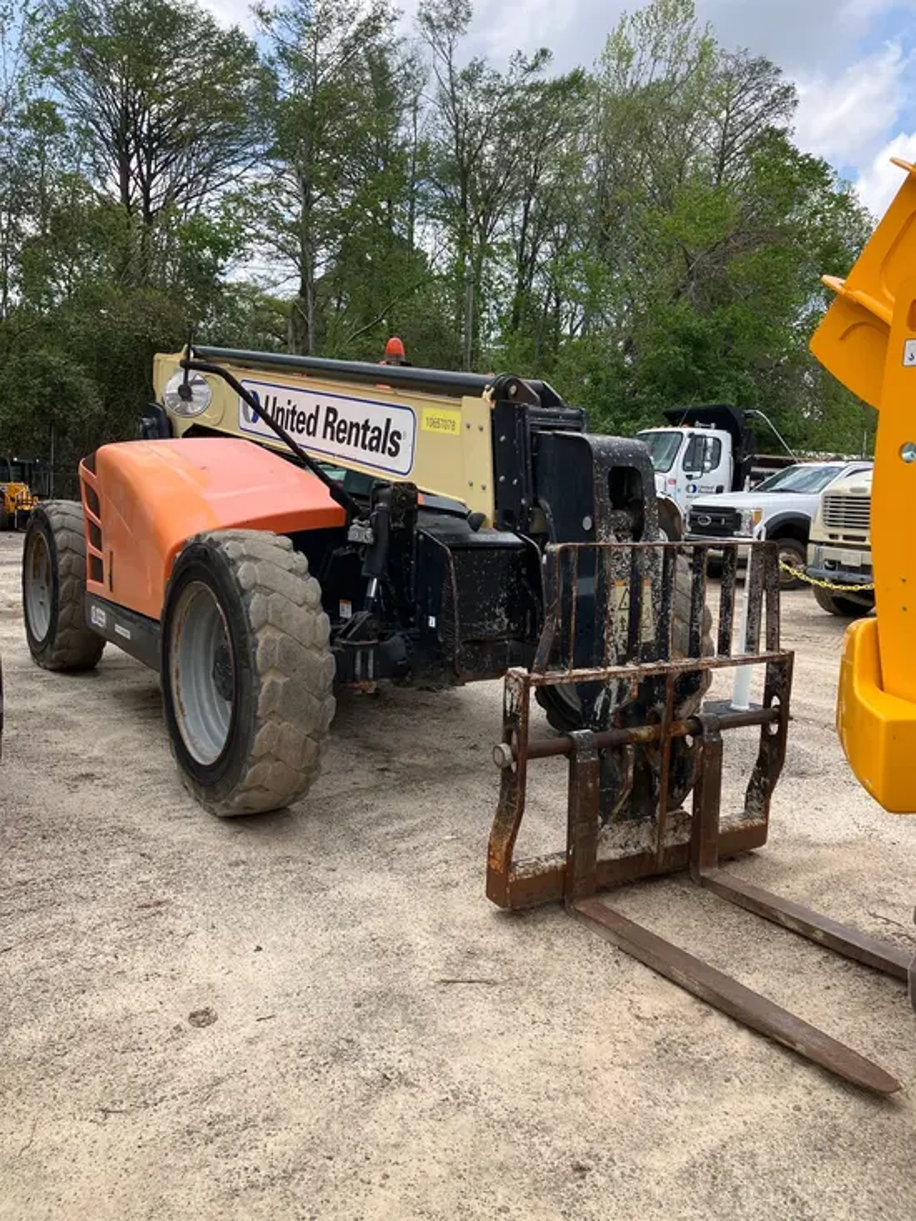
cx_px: 458
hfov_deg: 49.8
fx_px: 988
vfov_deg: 63.4
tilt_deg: -6.6
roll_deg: -4.1
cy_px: 610
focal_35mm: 28
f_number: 1.8
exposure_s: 1/1012
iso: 32
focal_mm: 3.99
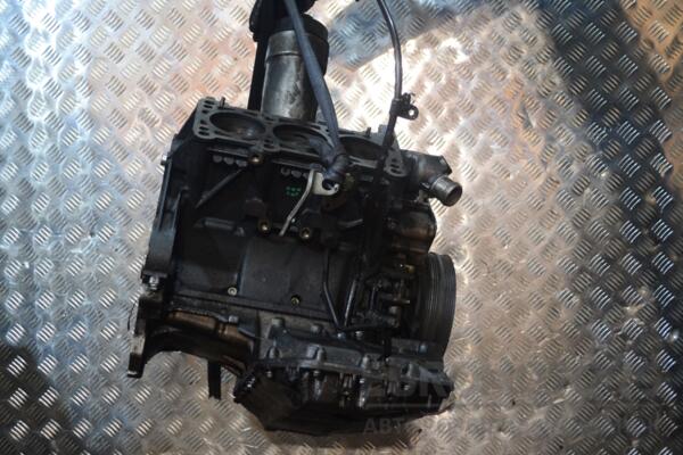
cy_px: 228
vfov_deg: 28.1
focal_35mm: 48
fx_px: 911
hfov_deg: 41.1
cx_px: 342
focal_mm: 32
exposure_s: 1/30
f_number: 4.8
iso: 900
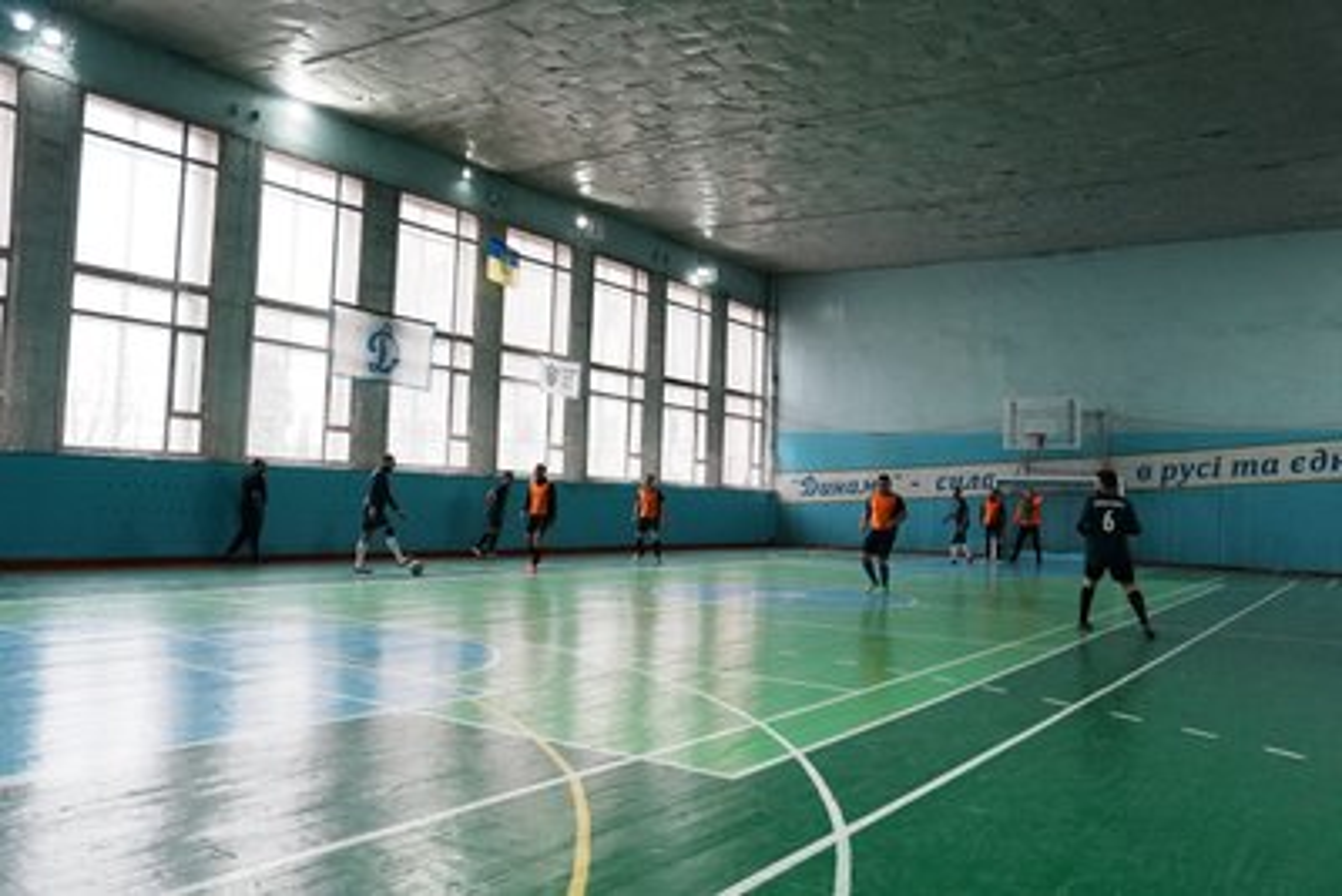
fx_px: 1081
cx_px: 671
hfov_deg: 63.6
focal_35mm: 29
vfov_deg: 45.0
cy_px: 448
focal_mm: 29
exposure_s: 1/640
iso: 5000
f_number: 3.5
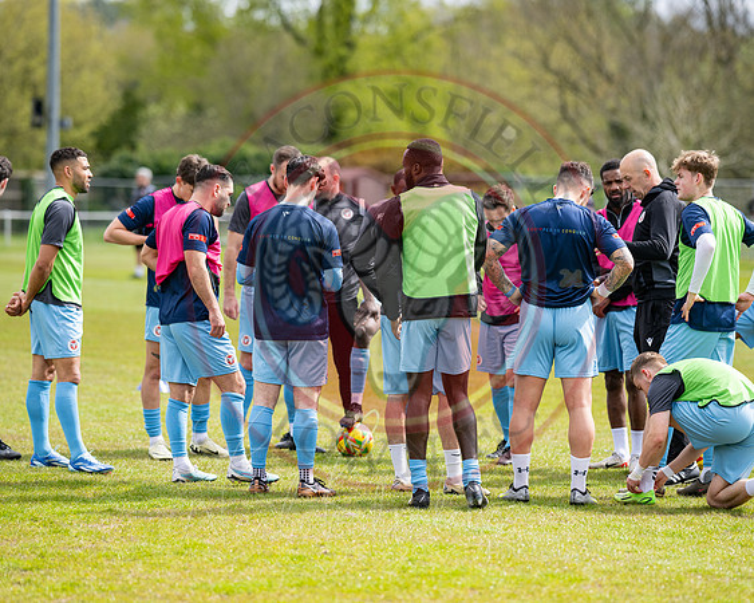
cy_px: 298
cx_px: 371
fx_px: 3431
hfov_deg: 12.5
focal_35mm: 154
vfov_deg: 10.0
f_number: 2.2
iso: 200
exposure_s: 1/2500
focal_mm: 135
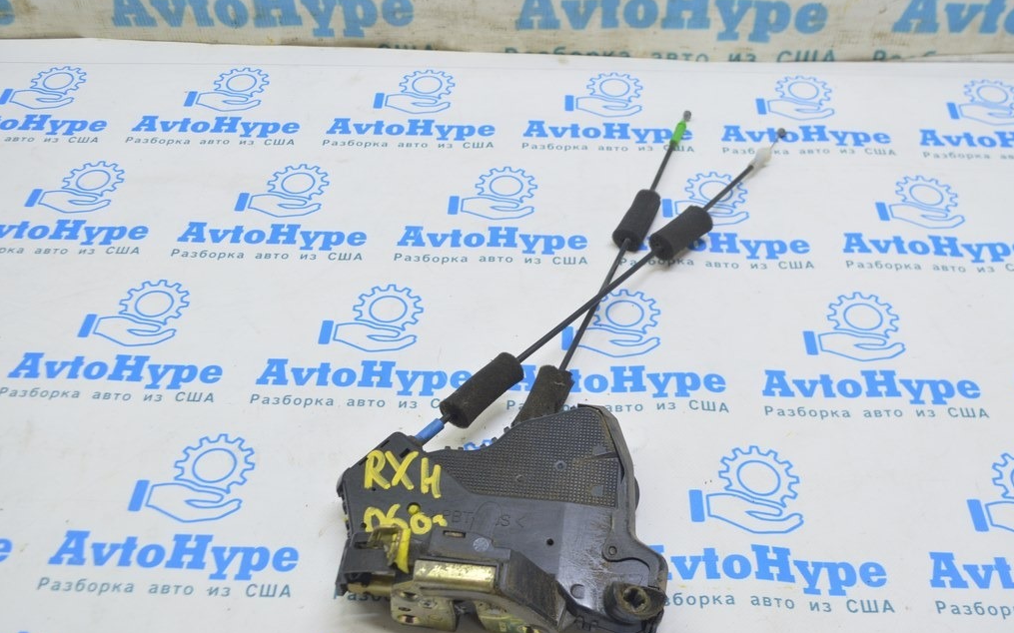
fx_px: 1022
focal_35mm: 37
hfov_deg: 52.8
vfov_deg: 34.4
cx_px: 510
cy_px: 331
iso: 400
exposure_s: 1/20
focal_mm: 24
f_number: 5.6
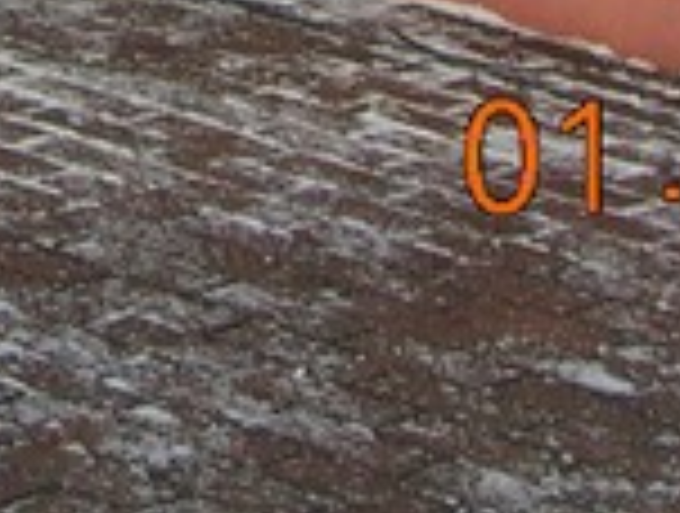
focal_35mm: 257
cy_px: -1210
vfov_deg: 5.4
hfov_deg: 7.6
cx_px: -203
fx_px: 5061
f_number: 4.8
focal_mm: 7.8
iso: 64
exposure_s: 1/254
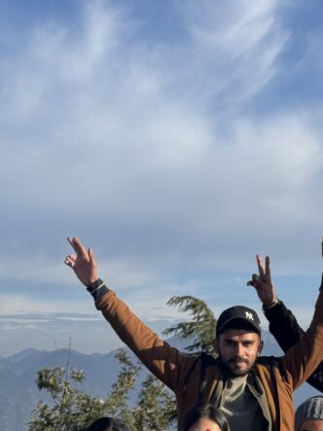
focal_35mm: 111
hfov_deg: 13.2
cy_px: 424
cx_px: 311
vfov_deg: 17.3
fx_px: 1382
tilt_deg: +0.3
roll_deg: -0.3
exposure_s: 1/3096
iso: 64
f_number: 1.78
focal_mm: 6.76
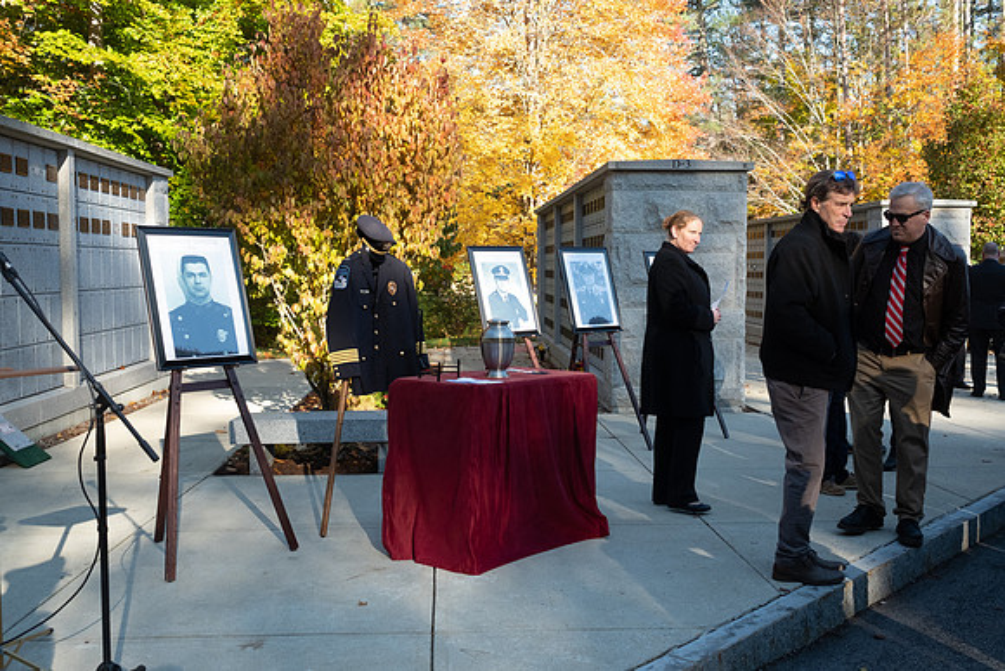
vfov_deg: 37.9
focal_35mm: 35
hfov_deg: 54.4
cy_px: 336
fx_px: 977
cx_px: 502
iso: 800
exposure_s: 1/640
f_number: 5.6
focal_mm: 23
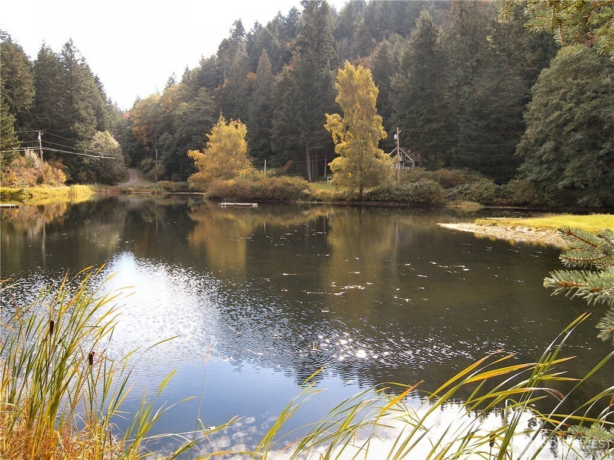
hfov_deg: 61.7
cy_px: 230
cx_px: 307
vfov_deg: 48.2
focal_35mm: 29
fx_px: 514
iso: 50
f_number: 3.2
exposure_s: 1/200
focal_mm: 6
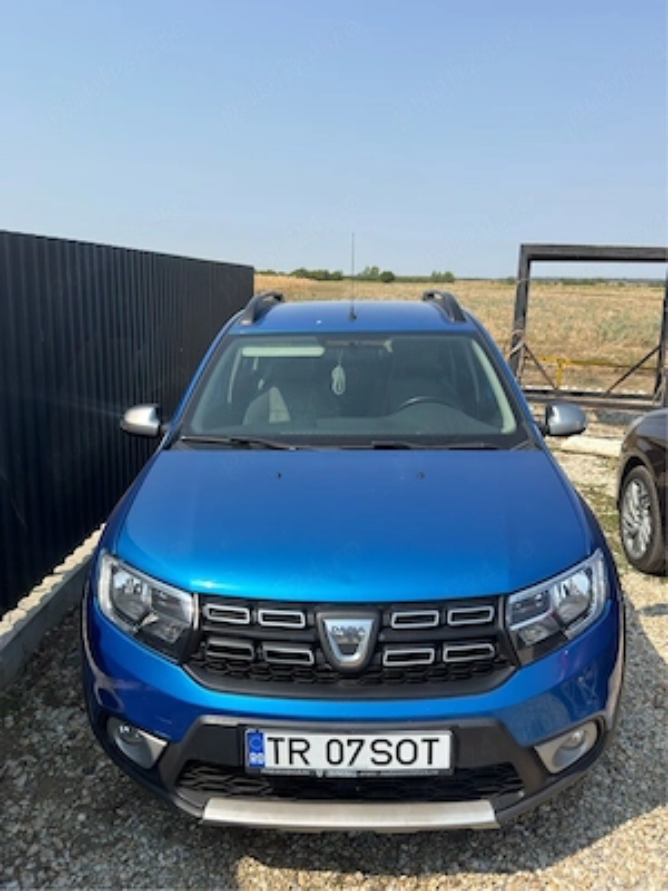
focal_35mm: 29
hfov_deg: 48.2
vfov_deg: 61.7
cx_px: 334
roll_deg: -1.7
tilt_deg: -11.2
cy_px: 446
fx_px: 746
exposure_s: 1/4739
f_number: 1.78
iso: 80
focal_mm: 6.76
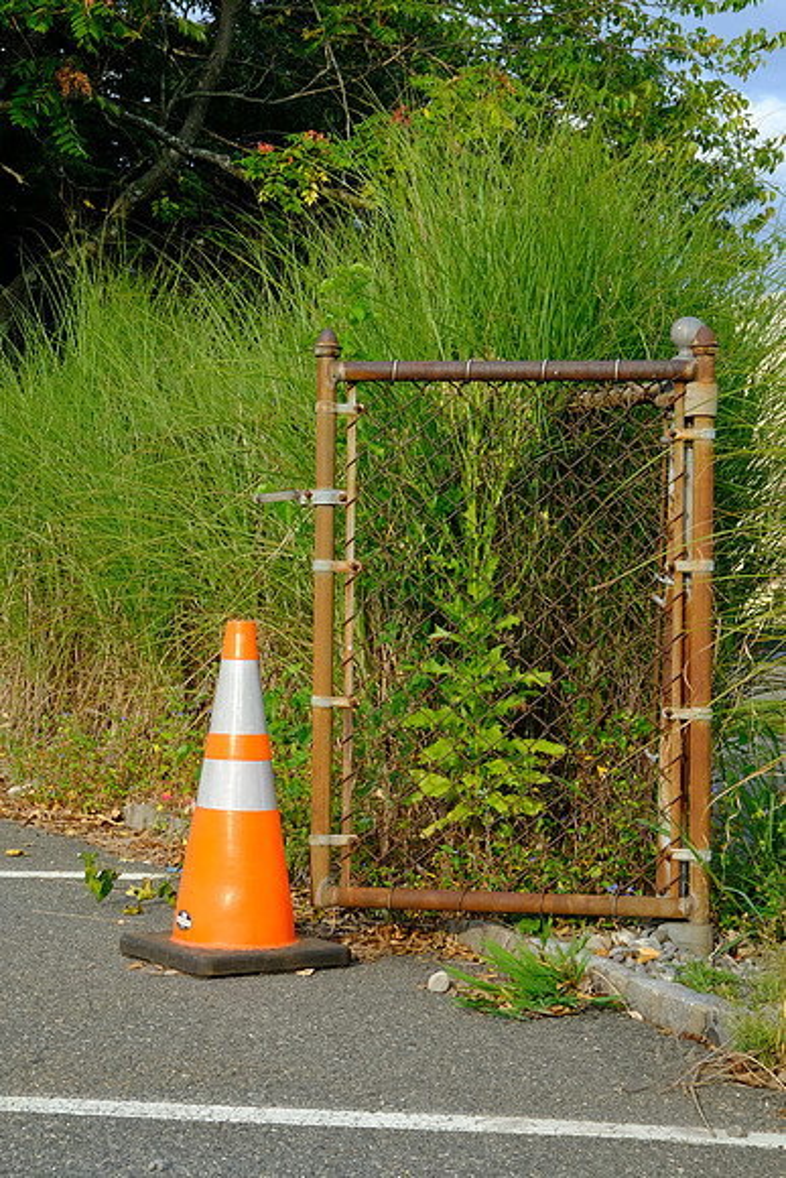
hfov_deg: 17.3
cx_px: 393
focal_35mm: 79
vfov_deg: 25.7
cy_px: 589
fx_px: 2586
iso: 200
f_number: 16
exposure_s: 1/38
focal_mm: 52.7
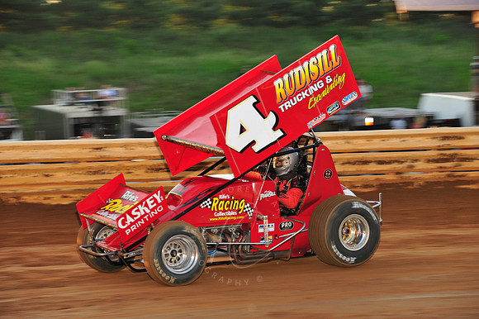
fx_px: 1928
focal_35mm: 145
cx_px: 240
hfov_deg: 14.2
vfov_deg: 9.5
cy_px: 160
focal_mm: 145
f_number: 7.1
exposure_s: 1/320
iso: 800
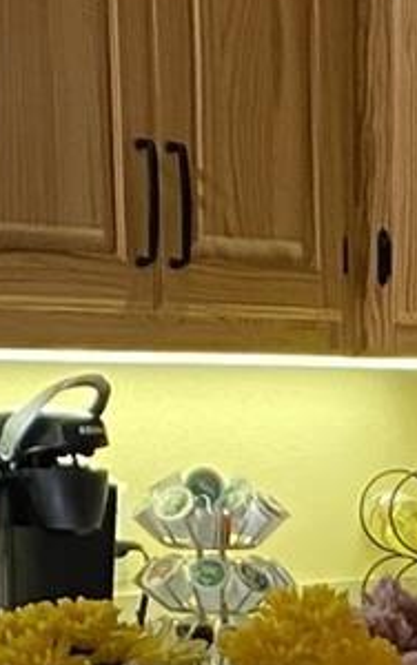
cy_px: 1667
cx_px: 650
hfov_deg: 6.9
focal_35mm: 188
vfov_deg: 9.7
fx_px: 3412
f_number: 1.8
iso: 200
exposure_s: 1/60
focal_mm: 4.25
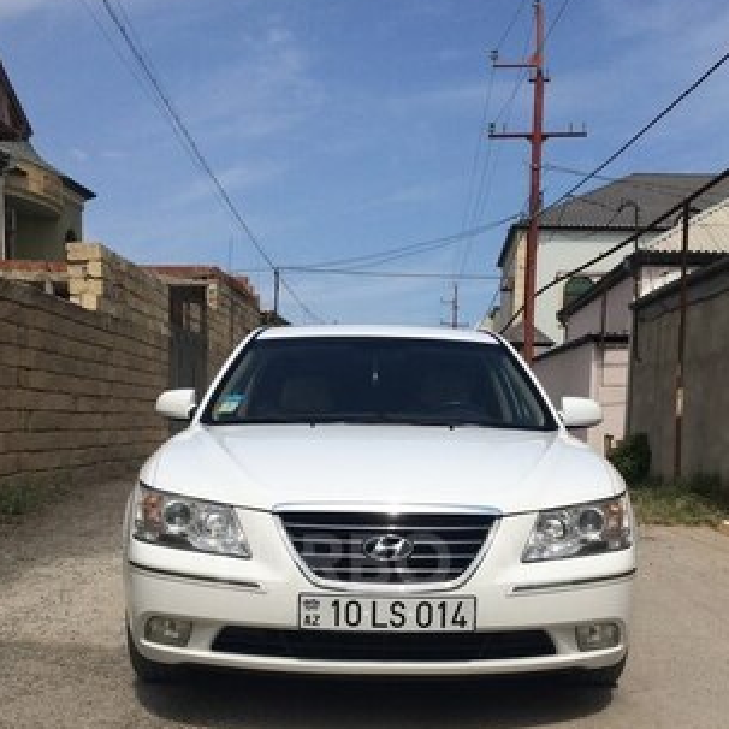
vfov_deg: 38.8
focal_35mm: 42
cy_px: 561
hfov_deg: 40.0
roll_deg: -1.5
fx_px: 1001
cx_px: 387
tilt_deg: -8.0
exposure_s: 1/5128
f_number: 2.2
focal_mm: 4.15
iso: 32
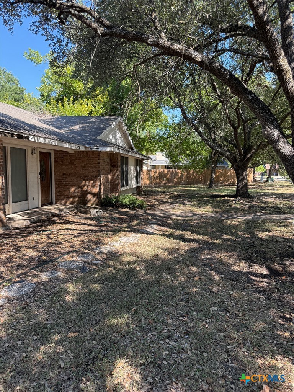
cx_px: 147
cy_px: 196
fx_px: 272
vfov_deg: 71.6
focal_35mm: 24
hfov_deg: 56.8
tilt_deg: -5.3
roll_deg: -1.6
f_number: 1.78
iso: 100
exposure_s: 1/750
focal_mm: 6.76
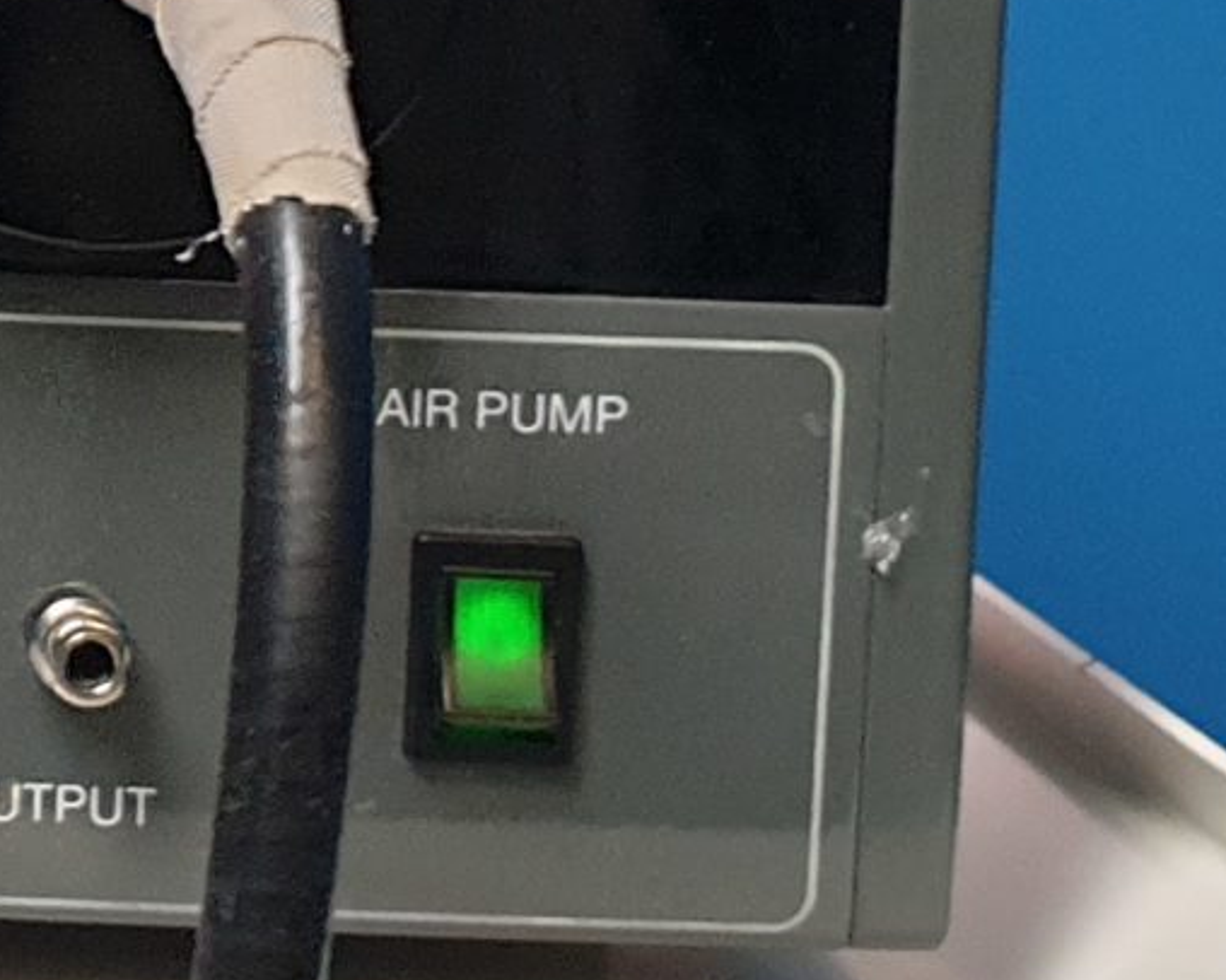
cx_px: -751
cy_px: -268
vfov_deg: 11.7
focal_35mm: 128
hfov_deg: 13.9
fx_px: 4643
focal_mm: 4.3
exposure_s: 1/50
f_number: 2.4
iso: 320
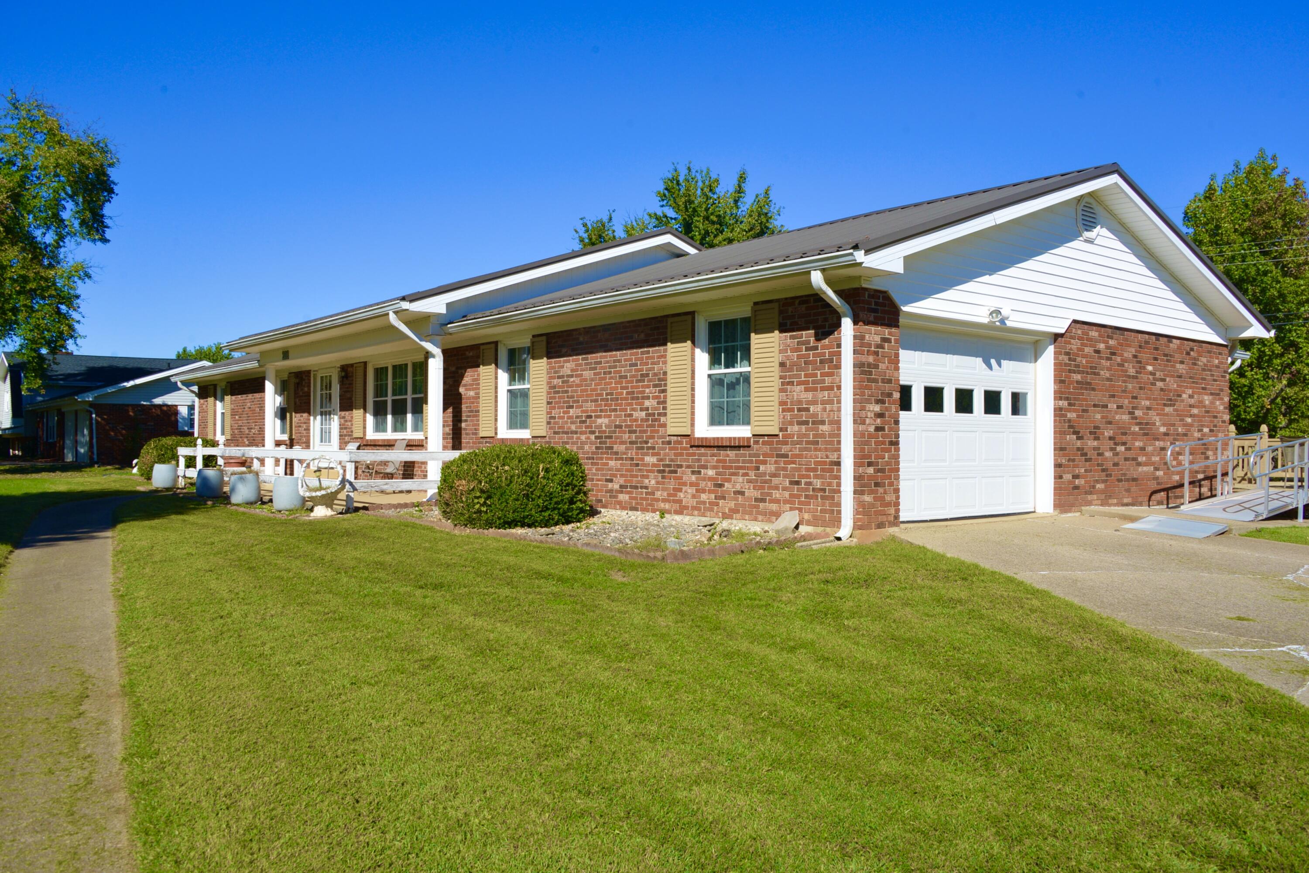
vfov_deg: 46.4
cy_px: 436
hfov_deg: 65.5
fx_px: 1018
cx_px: 654
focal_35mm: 28
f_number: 13
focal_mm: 28
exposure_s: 1/640
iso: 400
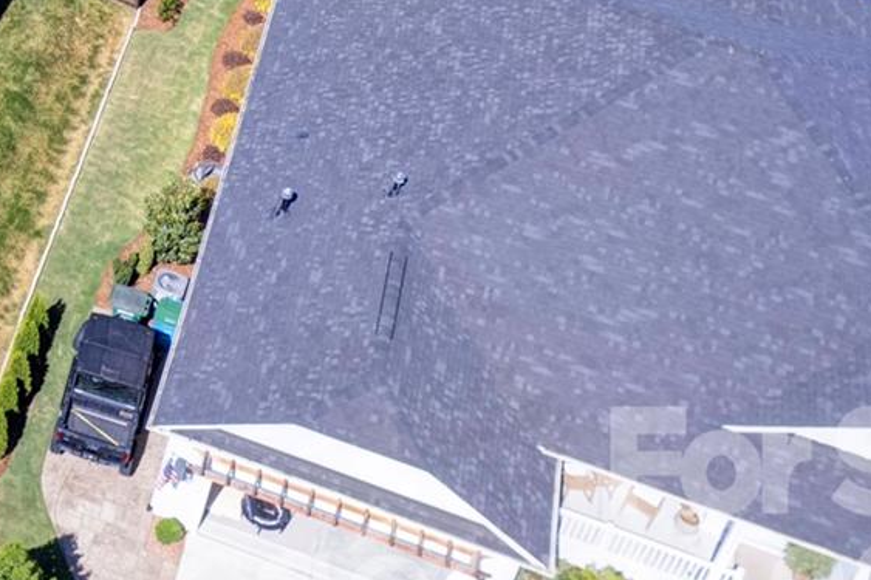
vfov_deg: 15.4
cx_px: -481
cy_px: -344
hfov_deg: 21.0
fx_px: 1935
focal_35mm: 80
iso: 100
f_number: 2.8
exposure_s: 1/1250
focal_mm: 8.4
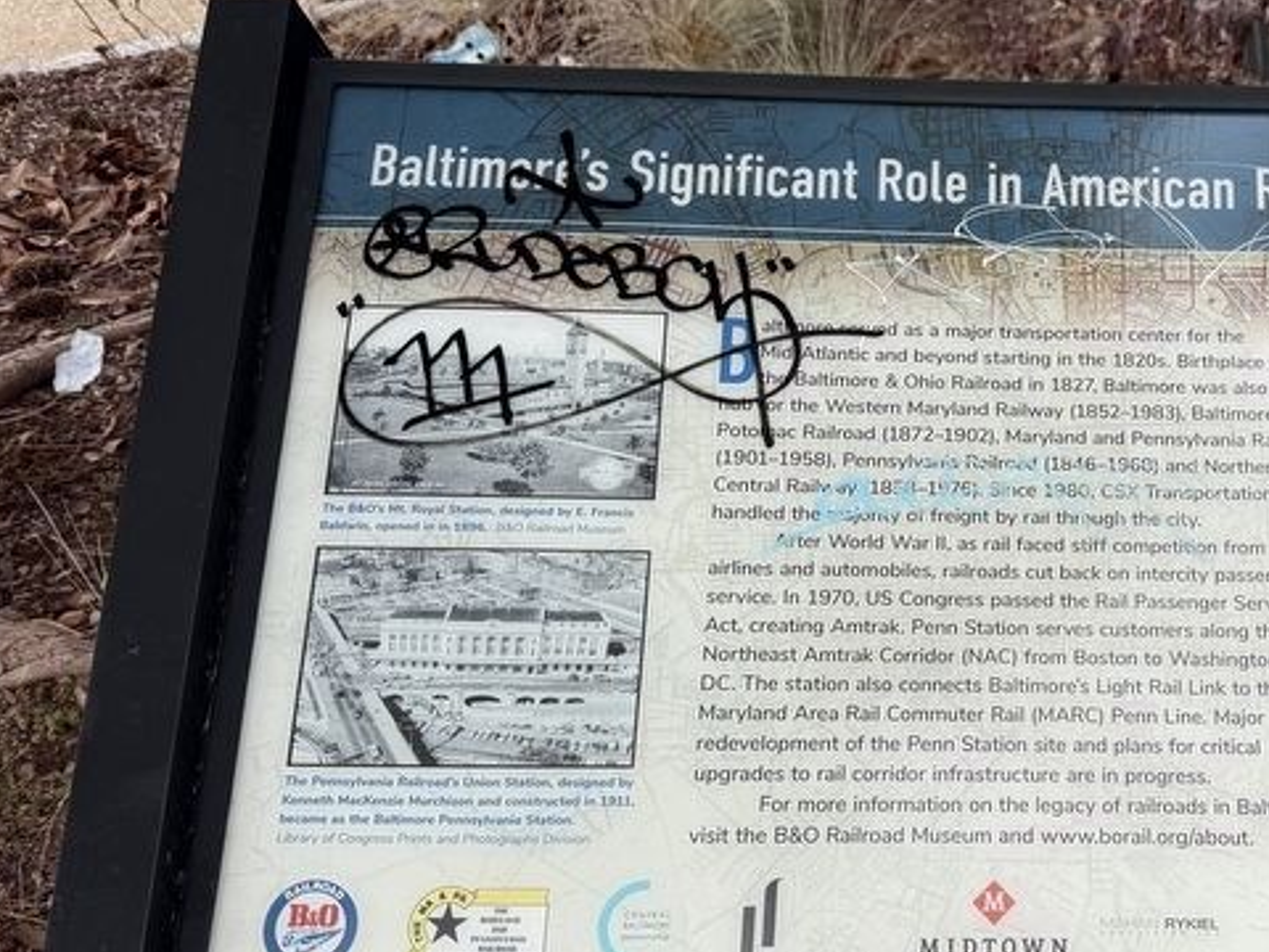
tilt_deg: -44.9
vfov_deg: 35.9
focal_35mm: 40
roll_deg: -2.4
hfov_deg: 44.4
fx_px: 1466
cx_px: 1028
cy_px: 561
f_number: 1.78
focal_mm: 6.76
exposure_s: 1/1585
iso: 80
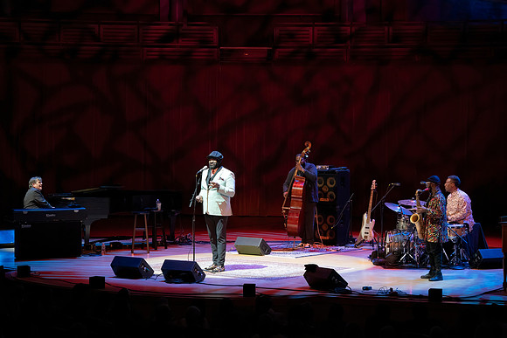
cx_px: 254
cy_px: 169
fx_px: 1409
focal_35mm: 100
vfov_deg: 13.7
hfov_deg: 20.4
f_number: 7.1
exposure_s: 1/250
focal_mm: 100
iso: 6400
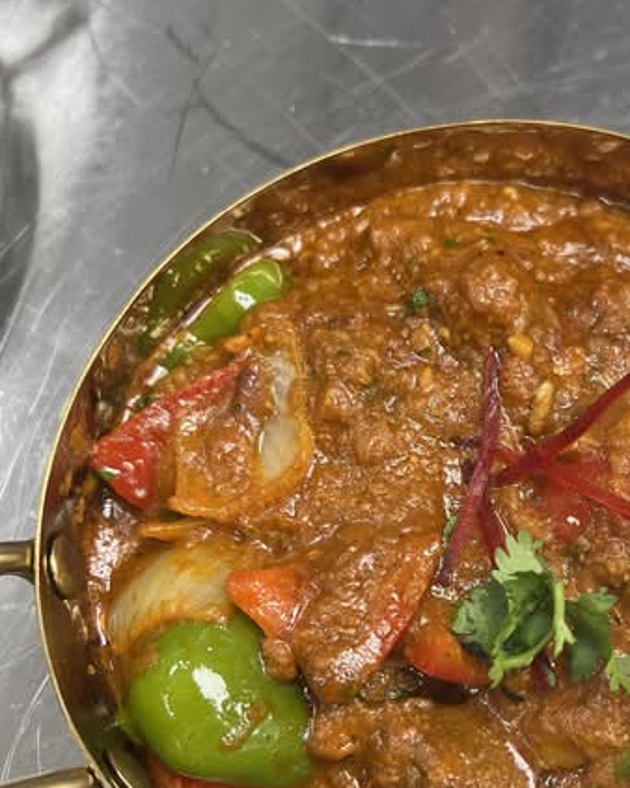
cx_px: 509
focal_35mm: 44
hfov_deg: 33.1
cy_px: 493
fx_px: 1026
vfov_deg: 41.7
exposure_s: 1/120
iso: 125
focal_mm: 5.7
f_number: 1.5
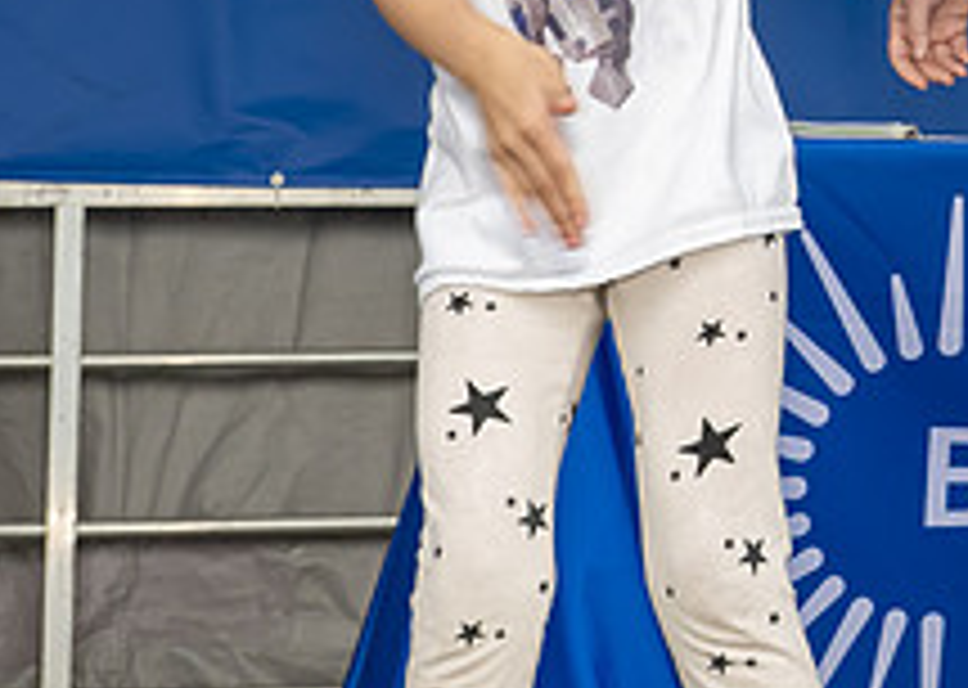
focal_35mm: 118
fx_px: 3240
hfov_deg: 16.8
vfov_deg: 11.8
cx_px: 862
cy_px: -244
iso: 1100
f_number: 8
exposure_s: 1/250
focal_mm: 26
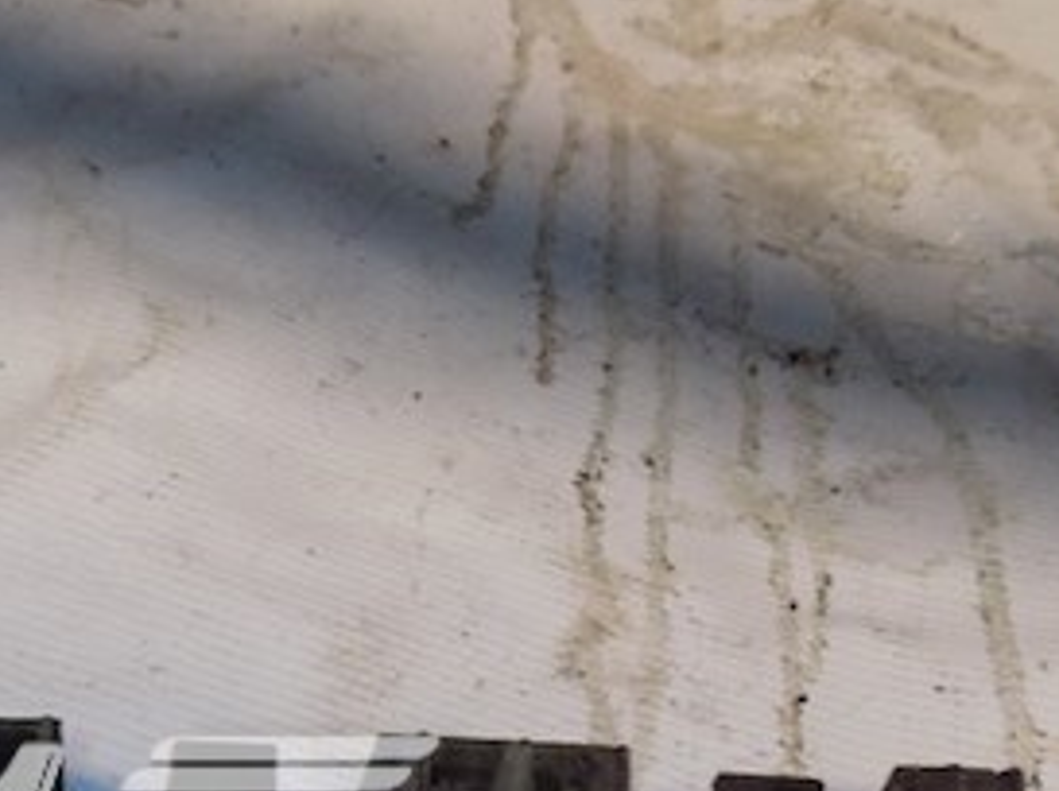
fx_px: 1650
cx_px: 54
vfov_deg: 25.2
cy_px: 853
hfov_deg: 33.2
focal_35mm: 54
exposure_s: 1/30
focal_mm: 4
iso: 140
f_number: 3.1
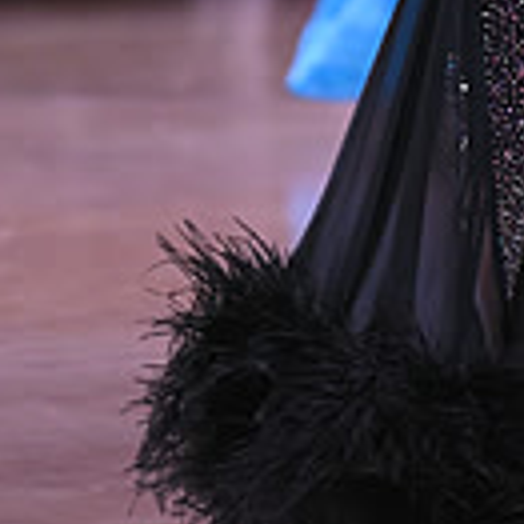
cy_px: -428
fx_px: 12862
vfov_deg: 2.3
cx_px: 510
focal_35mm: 751
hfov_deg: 2.3
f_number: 5
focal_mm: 200
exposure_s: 1/320
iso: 2500
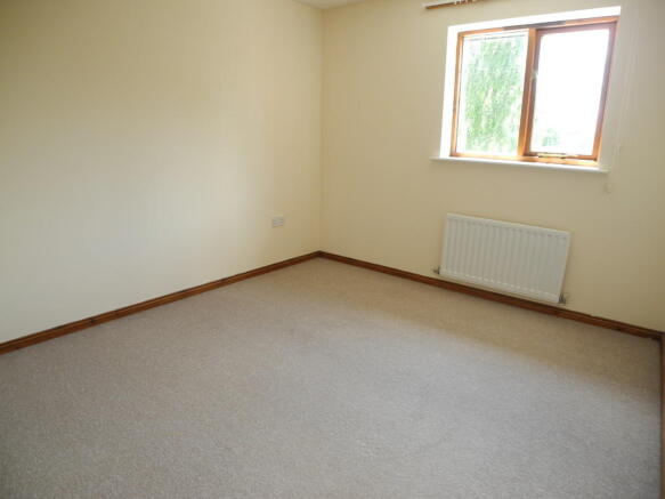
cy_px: 250
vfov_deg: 49.7
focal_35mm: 28
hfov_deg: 63.5
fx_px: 538
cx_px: 332
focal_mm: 6
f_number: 2.8
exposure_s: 1/41.8
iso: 100
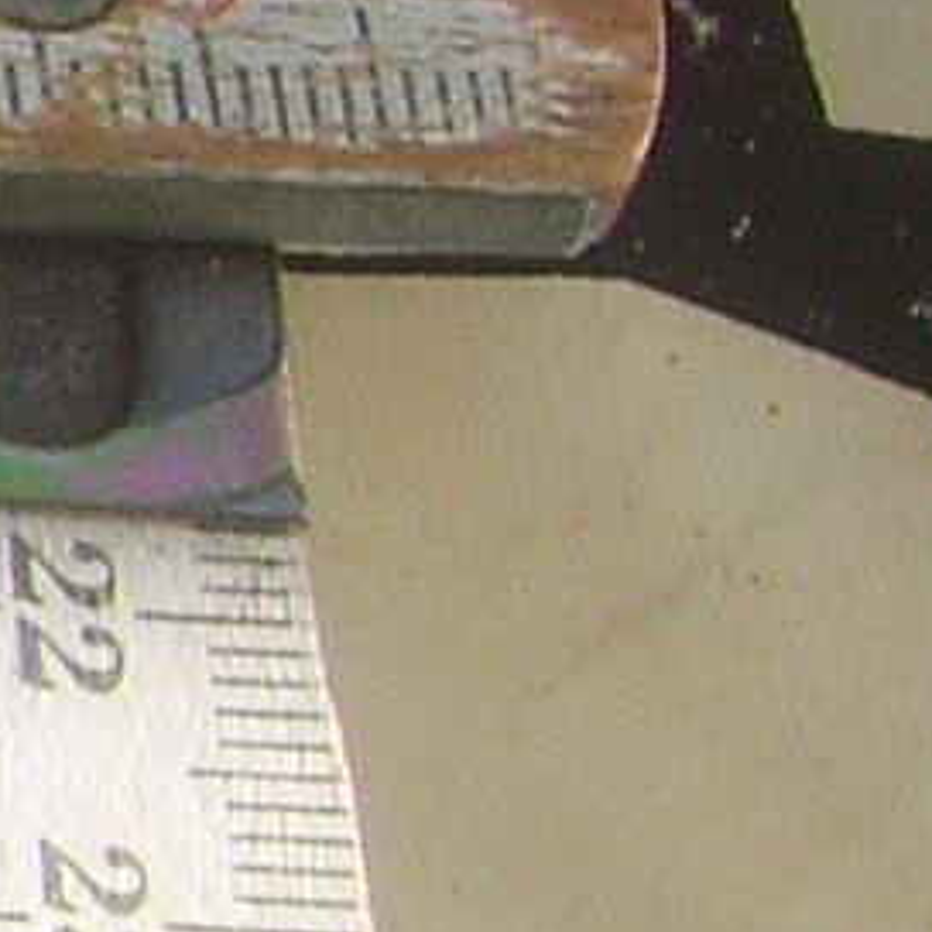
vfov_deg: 5.5
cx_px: -2919
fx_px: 9748
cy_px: -24
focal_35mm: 320
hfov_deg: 4.9
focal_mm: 7.8
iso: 50
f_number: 6.4
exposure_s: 1/100
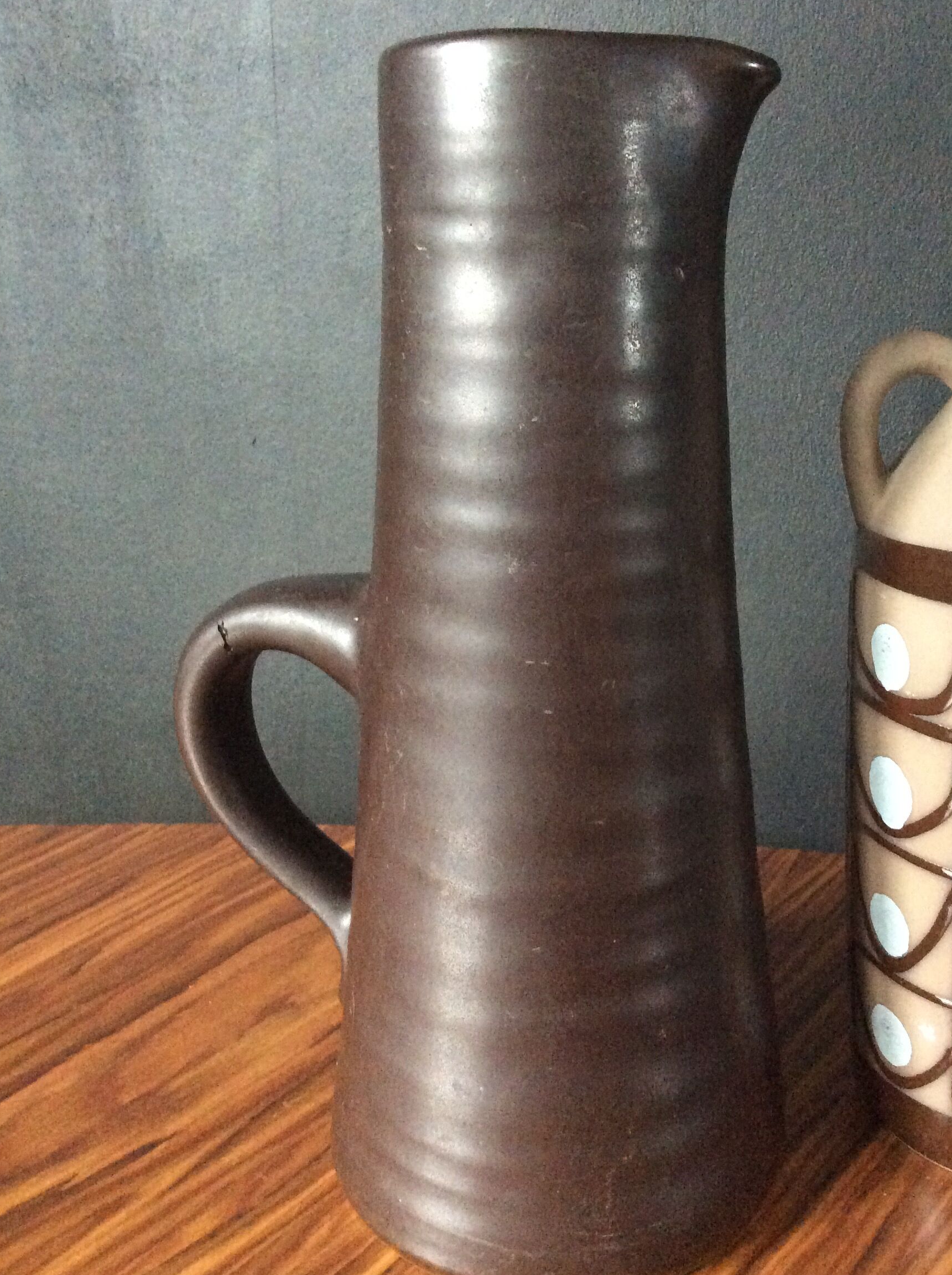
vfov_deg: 51.4
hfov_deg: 39.5
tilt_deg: -18.6
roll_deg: +1.0
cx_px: 518
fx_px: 1324
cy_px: 590
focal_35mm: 36
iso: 500
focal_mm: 3.3
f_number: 2.4
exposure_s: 1/17
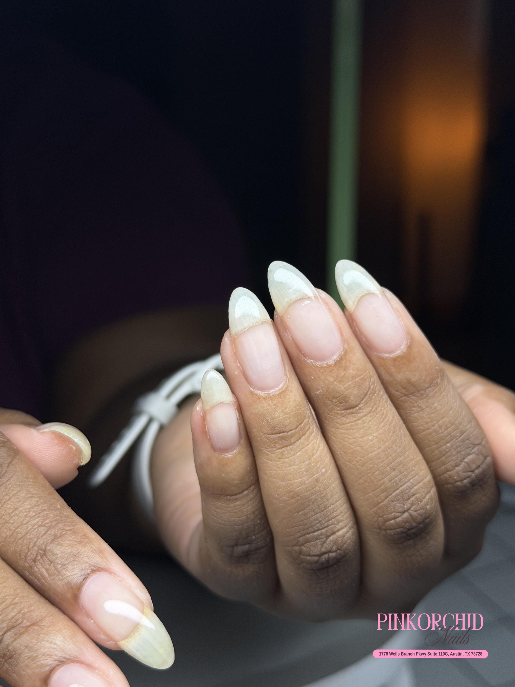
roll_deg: +1.3
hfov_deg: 30.3
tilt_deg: -21.8
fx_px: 952
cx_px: 258
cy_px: 344
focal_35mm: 48
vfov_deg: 39.7
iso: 80
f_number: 1.78
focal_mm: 6.76
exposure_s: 1/1307
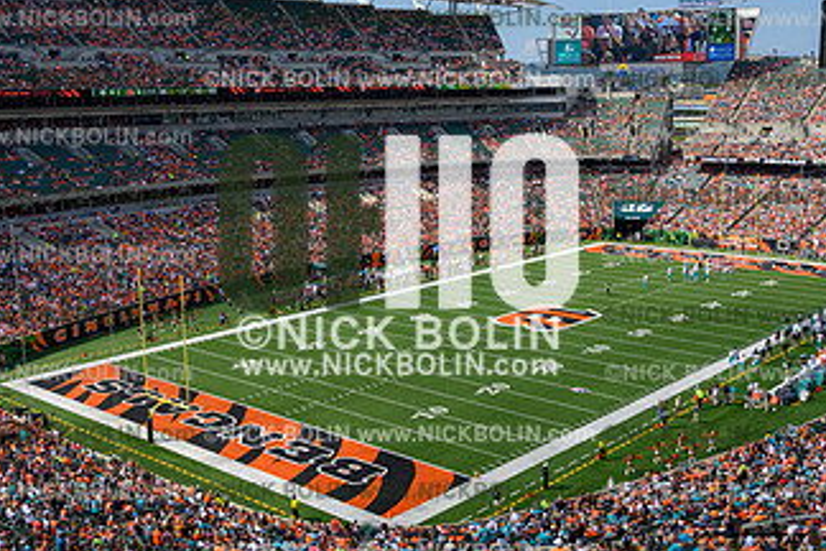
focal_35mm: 43
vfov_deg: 31.2
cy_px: 256
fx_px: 987
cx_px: 398
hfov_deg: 45.4
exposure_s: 1/400
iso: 80
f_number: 7.1
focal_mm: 24
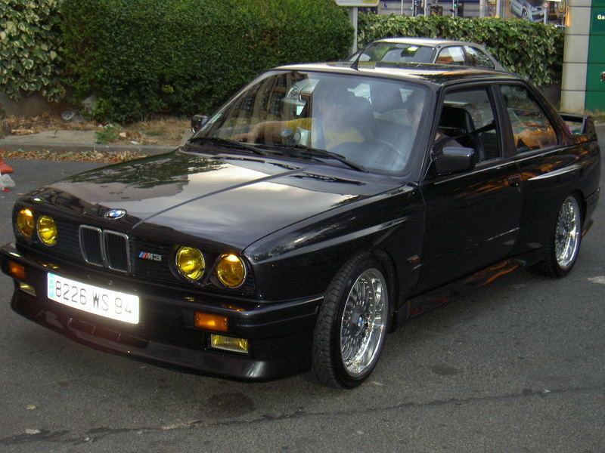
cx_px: 302
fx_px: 961
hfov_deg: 34.9
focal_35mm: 55
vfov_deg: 26.6
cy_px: 226
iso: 200
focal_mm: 11.3
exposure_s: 1/60
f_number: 3.3
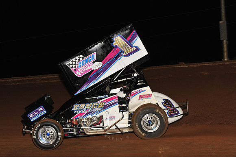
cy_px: 78
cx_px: 118
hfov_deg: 20.4
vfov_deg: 13.7
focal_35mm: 100
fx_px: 655
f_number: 8
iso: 1000
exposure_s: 1/320
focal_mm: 100
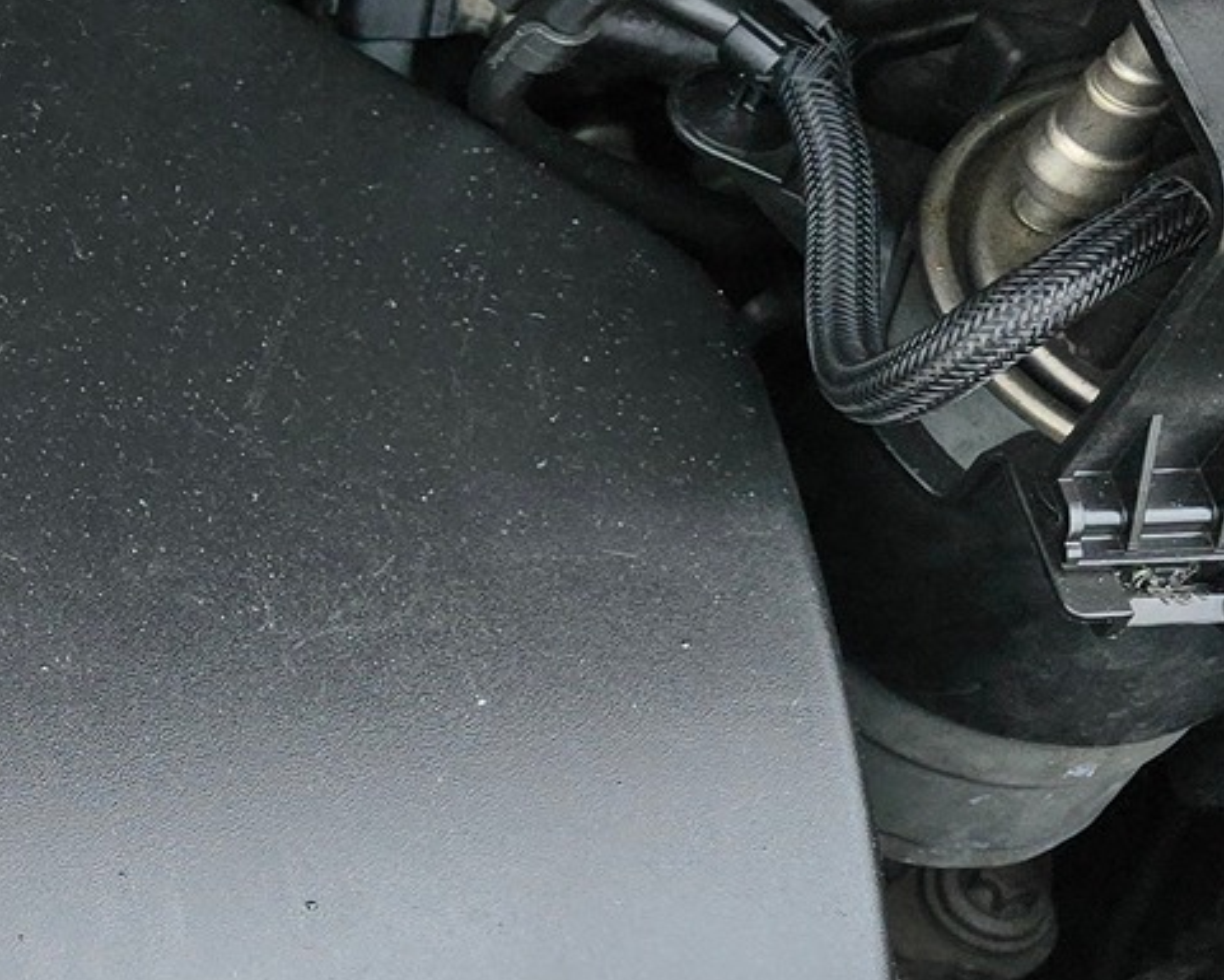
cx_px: -863
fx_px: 3406
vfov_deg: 16.4
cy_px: 440
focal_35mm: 94
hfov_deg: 17.3
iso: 64
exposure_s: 1/180
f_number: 1.7
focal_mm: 6.3
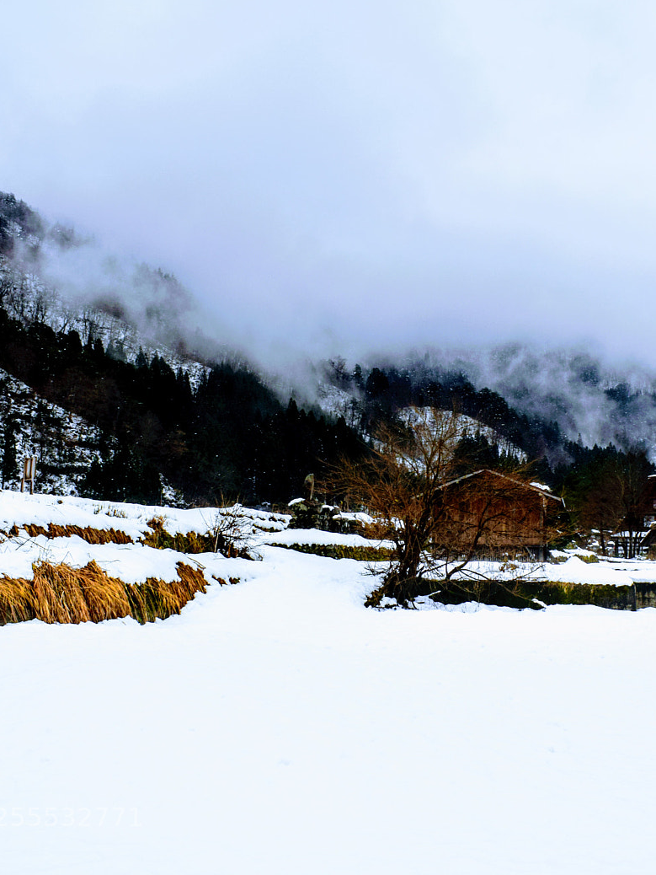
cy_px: 434
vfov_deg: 46.8
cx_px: 376
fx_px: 1010
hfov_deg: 35.9
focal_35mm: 40
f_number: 7.1
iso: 400
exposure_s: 1/200
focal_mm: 18
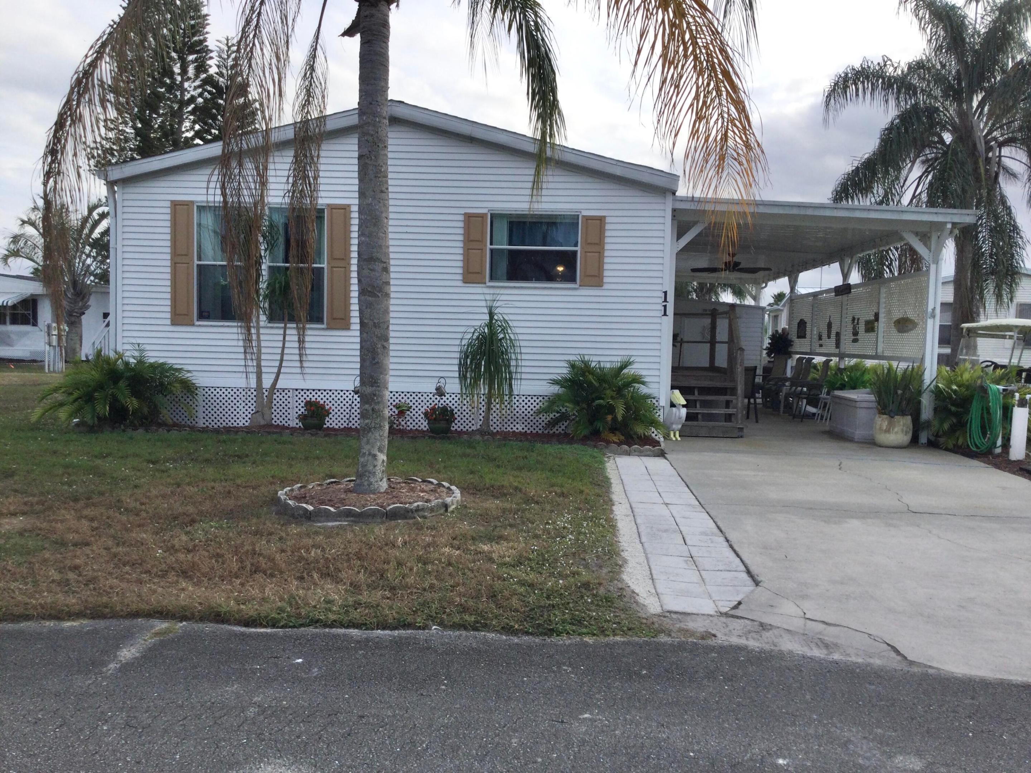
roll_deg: -2.8
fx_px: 923
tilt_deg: -3.7
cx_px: 516
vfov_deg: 45.4
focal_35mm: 31
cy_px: 386
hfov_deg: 58.4
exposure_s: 1/652
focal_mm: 3.3
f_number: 2.4
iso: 25
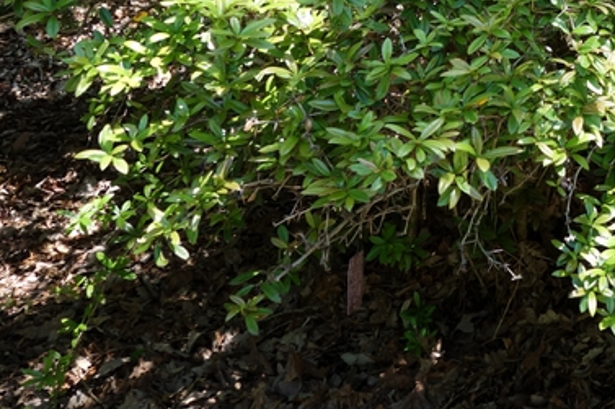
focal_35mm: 76
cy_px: -103
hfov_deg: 24.2
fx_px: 1298
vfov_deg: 17.0
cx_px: 742
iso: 125
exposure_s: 1/100
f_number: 4
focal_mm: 10.4
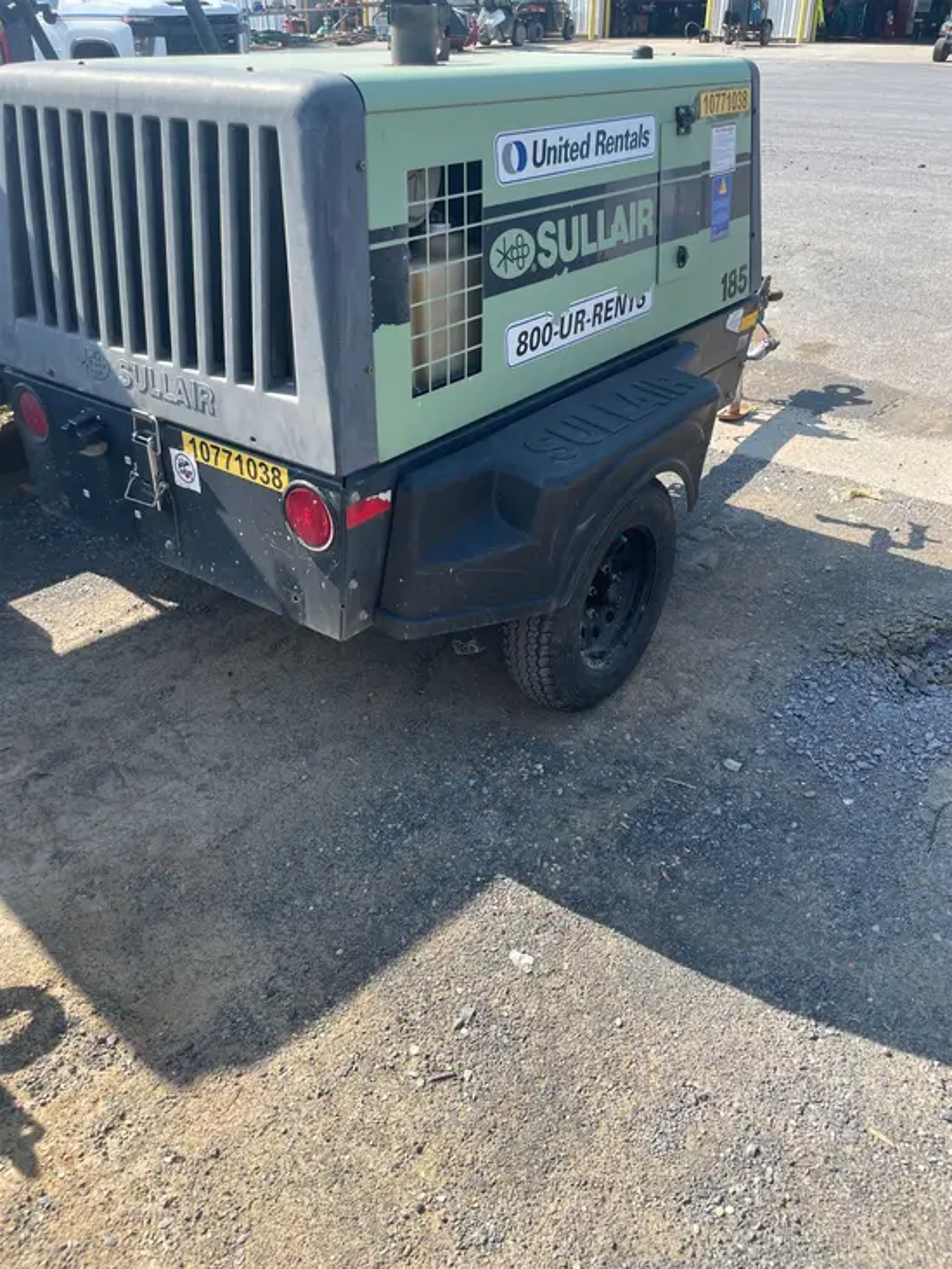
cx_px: 476
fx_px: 953
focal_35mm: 26
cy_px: 634
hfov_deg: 53.1
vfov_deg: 67.3
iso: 32
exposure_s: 1/1043
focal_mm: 4.2
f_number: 1.6
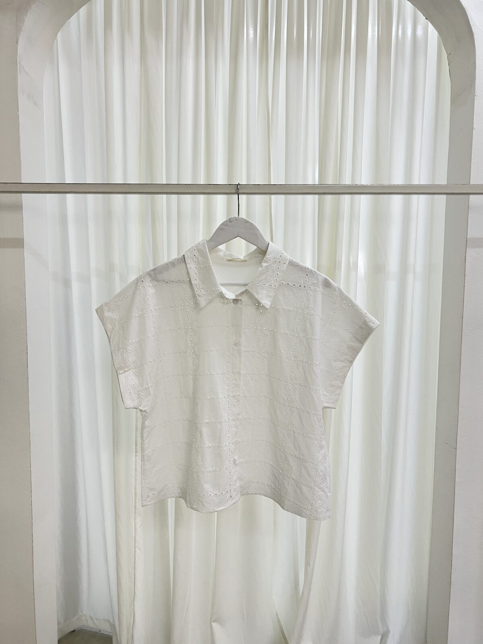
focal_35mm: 26
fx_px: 484
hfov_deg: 53.1
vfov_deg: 67.3
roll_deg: +0.4
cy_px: 322
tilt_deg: -4.3
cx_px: 242
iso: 80
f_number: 1.5
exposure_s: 1/50
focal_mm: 5.7
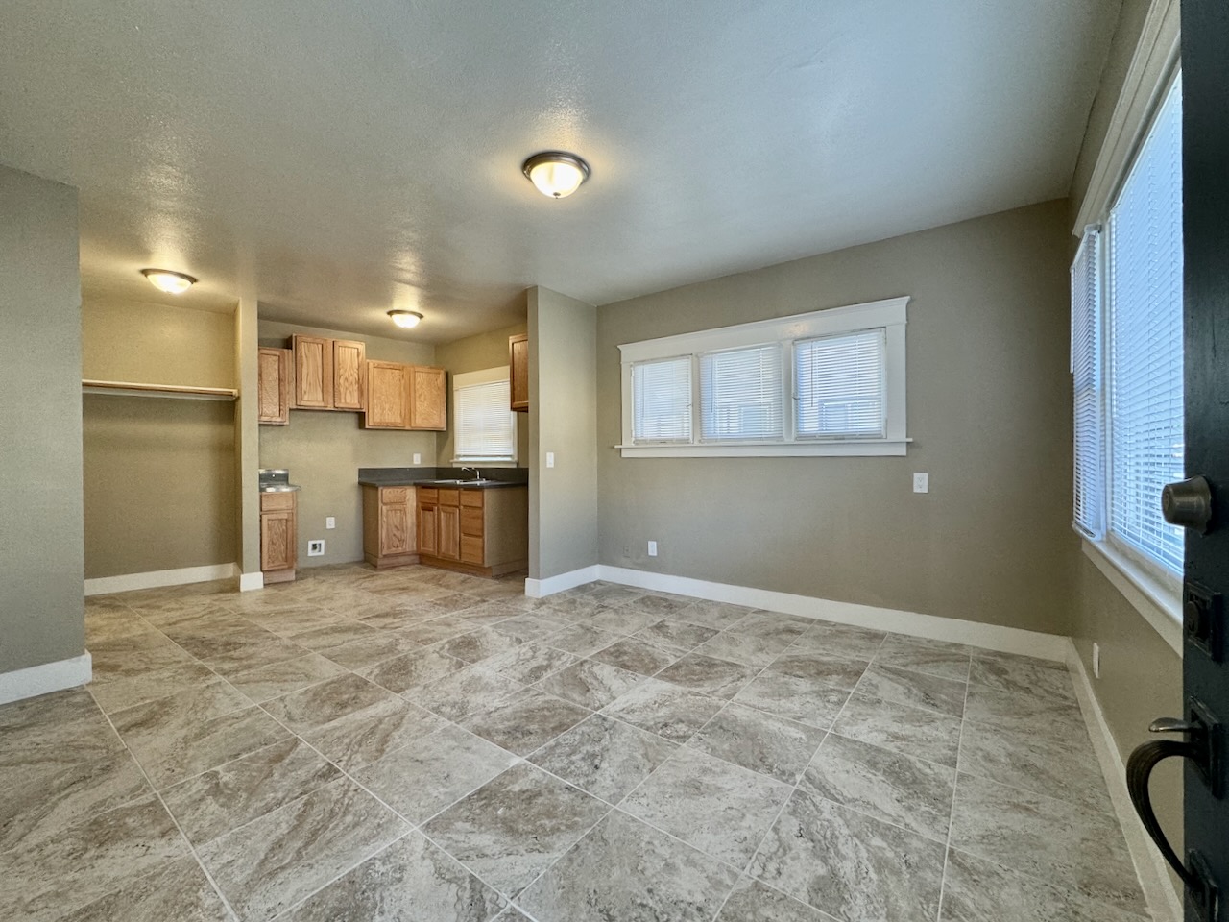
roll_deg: -1.4
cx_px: 614
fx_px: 497
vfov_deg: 85.7
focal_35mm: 14
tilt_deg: -0.9
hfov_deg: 102.1
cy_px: 461
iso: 160
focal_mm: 2.22
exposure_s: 1/120
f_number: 2.2
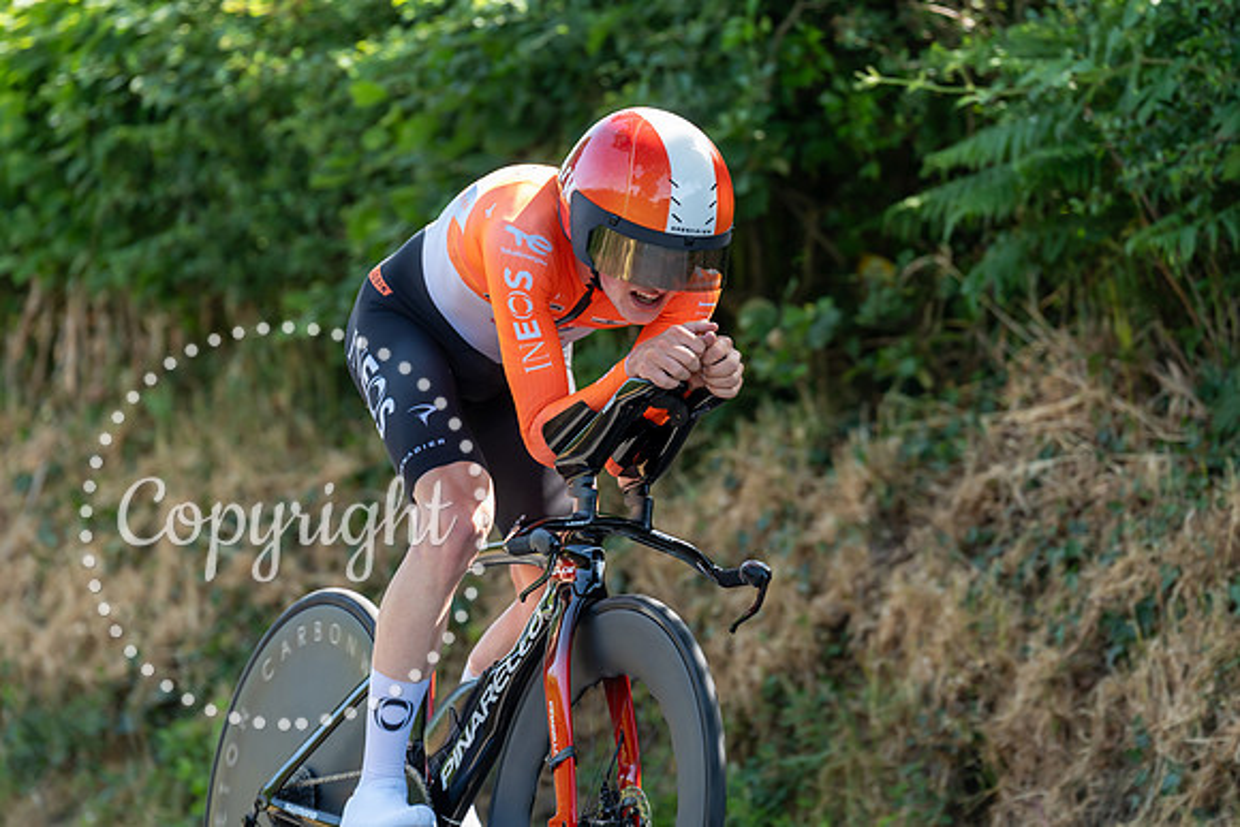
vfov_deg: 6.9
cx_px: 620
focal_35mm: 200
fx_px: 6890
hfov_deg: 10.3
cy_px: 414
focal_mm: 200
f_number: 3.5
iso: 800
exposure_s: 1/1000
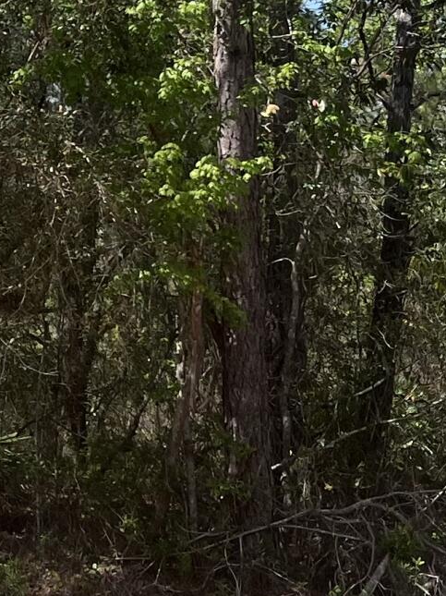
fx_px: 2081
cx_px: -336
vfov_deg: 16.1
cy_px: 48
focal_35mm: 121
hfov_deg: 11.4
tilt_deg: +7.4
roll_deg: -2.7
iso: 50
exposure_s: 1/2755
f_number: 1.6
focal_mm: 5.1
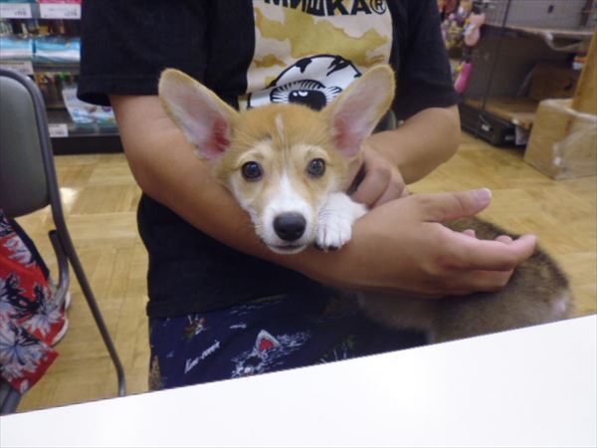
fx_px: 414
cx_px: 298
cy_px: 224
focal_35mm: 24
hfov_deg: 71.6
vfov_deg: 56.8
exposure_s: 1/60
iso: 320
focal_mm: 4.3
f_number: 2.8
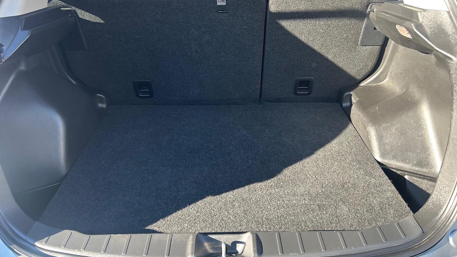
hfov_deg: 66.1
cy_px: 99
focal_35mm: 29
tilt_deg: -24.2
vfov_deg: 39.9
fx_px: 351
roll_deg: -0.2
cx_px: 228
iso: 32
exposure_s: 1/142
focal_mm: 5.7
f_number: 1.5
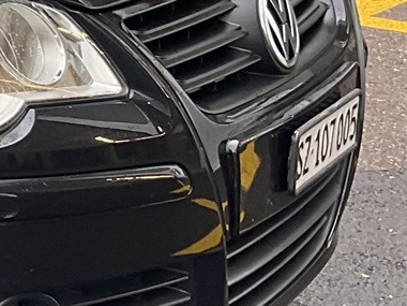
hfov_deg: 10.9
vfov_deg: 9.5
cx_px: -571
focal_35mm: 154
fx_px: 1811
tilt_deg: -11.1
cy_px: -25
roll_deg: -2.4
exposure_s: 1/111
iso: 16
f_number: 1.8
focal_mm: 3
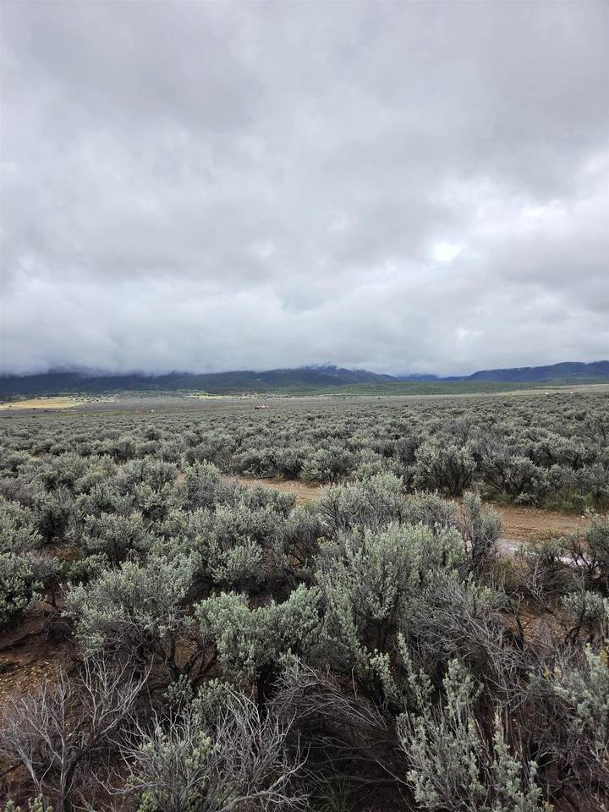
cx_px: 304
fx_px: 540
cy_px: 406
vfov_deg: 73.9
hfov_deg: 58.9
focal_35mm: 23
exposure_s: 1/3084
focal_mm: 5.4
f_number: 1.8
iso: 80
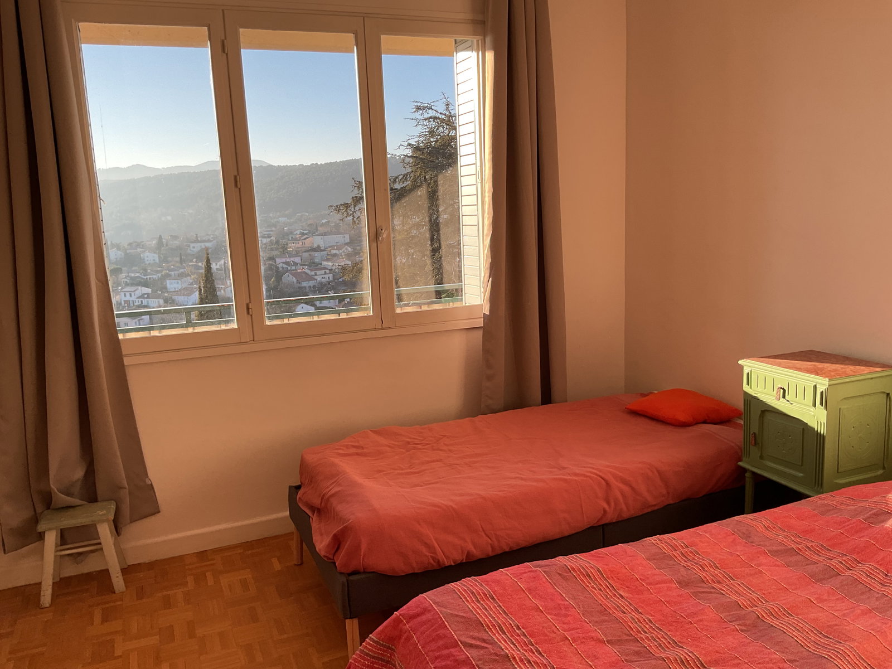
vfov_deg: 48.2
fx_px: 747
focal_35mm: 29
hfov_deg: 61.7
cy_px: 334
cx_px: 446
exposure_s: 1/295
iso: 16
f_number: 1.8
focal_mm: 3
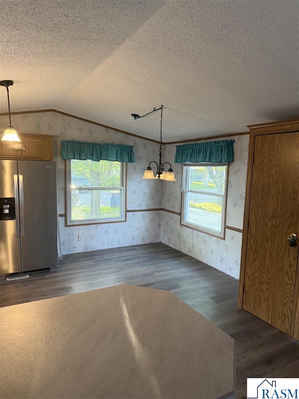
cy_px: 200
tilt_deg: -6.6
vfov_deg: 71.6
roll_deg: -2.2
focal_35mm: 24
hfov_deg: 56.8
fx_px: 276
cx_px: 150
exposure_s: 1/60
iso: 250
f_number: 1.78
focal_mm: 6.76
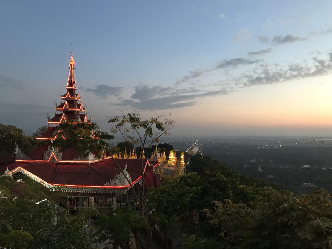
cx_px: 166
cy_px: 124
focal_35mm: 28
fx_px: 269
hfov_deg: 63.4
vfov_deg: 49.7
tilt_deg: +2.6
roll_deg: +0.0
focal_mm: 3.99
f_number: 1.8
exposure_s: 1/17
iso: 80
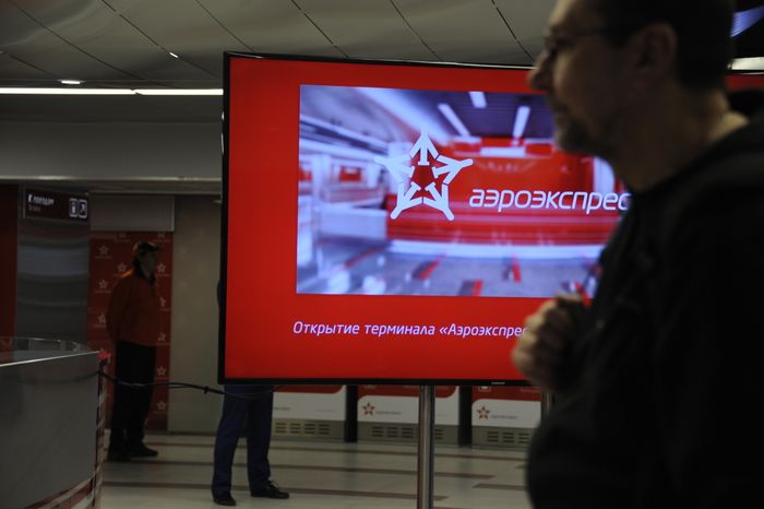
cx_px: 382
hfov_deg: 23.9
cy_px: 254
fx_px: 1803
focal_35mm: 85
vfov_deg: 16.1
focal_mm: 85
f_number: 5
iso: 800
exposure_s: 1/125
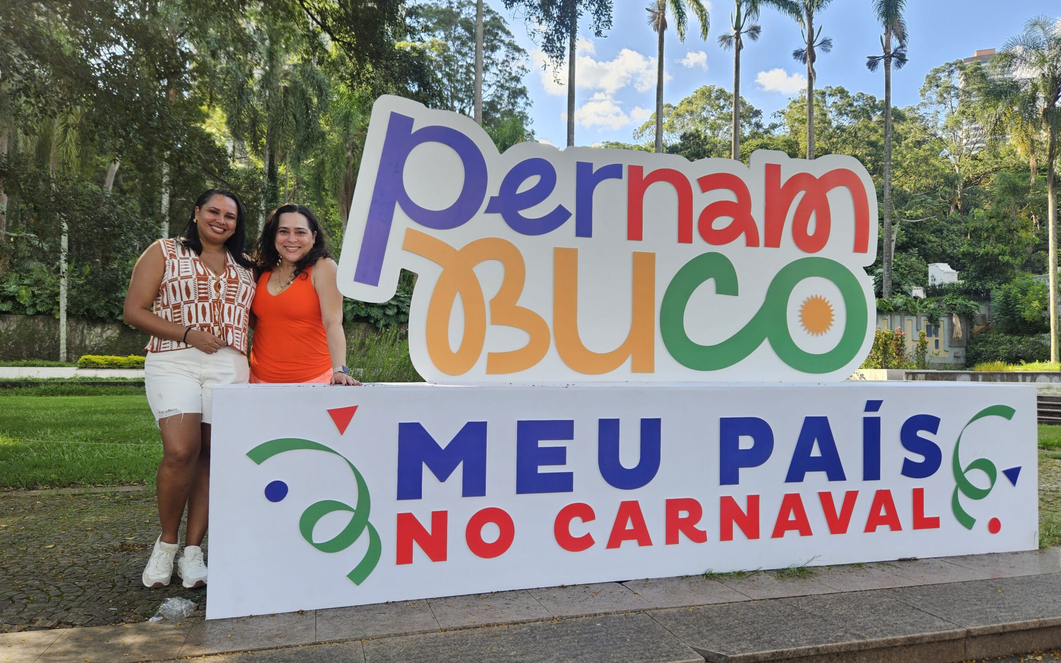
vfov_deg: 49.3
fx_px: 723
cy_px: 340
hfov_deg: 72.6
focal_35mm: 25
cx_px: 529
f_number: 1.8
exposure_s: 1/203
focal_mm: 5.4
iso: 25
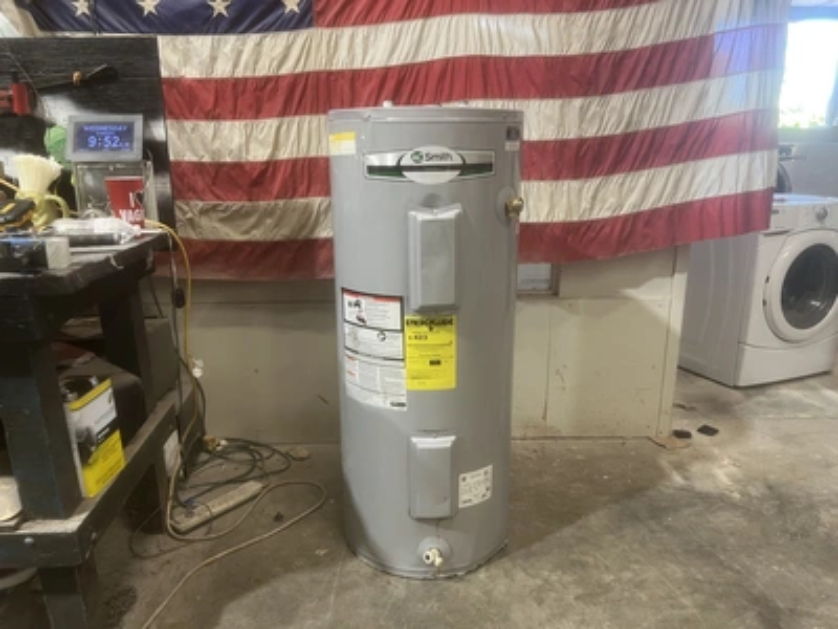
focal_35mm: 26
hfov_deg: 67.3
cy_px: 314
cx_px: 419
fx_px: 629
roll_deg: +2.2
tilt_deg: -14.6
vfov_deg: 53.1
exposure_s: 1/60
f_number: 1.6
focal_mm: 5.1
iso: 100
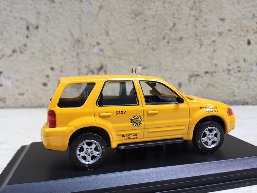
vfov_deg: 48.2
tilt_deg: -7.2
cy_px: 96
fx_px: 215
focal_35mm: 29
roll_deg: -0.7
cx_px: 128
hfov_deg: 61.7
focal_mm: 4.15
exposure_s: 1/50
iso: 40
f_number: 2.2
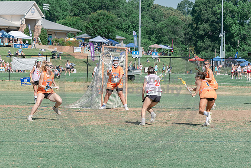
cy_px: 84
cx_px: 93
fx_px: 1097
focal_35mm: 157
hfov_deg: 13.0
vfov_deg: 8.7
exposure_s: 1/1000
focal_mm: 120
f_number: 8
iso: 400
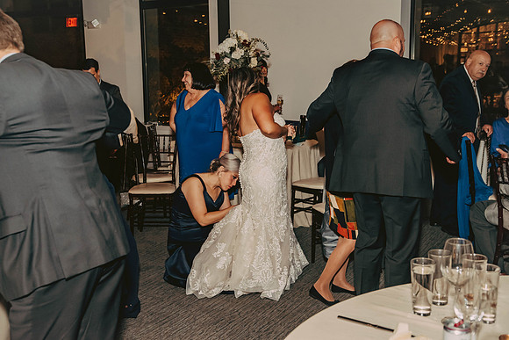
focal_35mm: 45
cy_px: 170
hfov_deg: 43.6
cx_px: 254
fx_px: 636
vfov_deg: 29.9
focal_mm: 45
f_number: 4.5
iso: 1250
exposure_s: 1/125
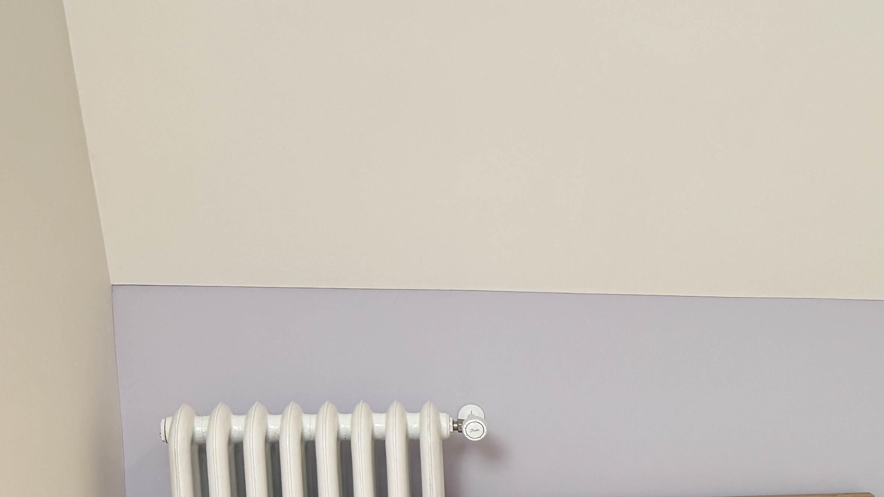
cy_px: 491
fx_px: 1477
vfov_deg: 18.6
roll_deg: -0.5
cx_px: 1046
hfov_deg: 29.0
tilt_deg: -8.0
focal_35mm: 63
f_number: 1.78
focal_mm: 6.76
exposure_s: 1/50
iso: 125
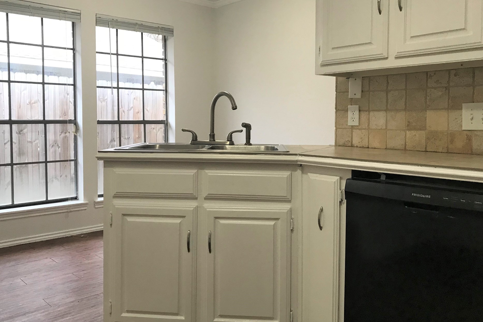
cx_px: 232
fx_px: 429
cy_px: 140
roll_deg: -0.7
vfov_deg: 41.0
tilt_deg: -2.1
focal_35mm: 32
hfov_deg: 58.7
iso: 40
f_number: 1.8
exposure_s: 1/30
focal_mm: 3.99
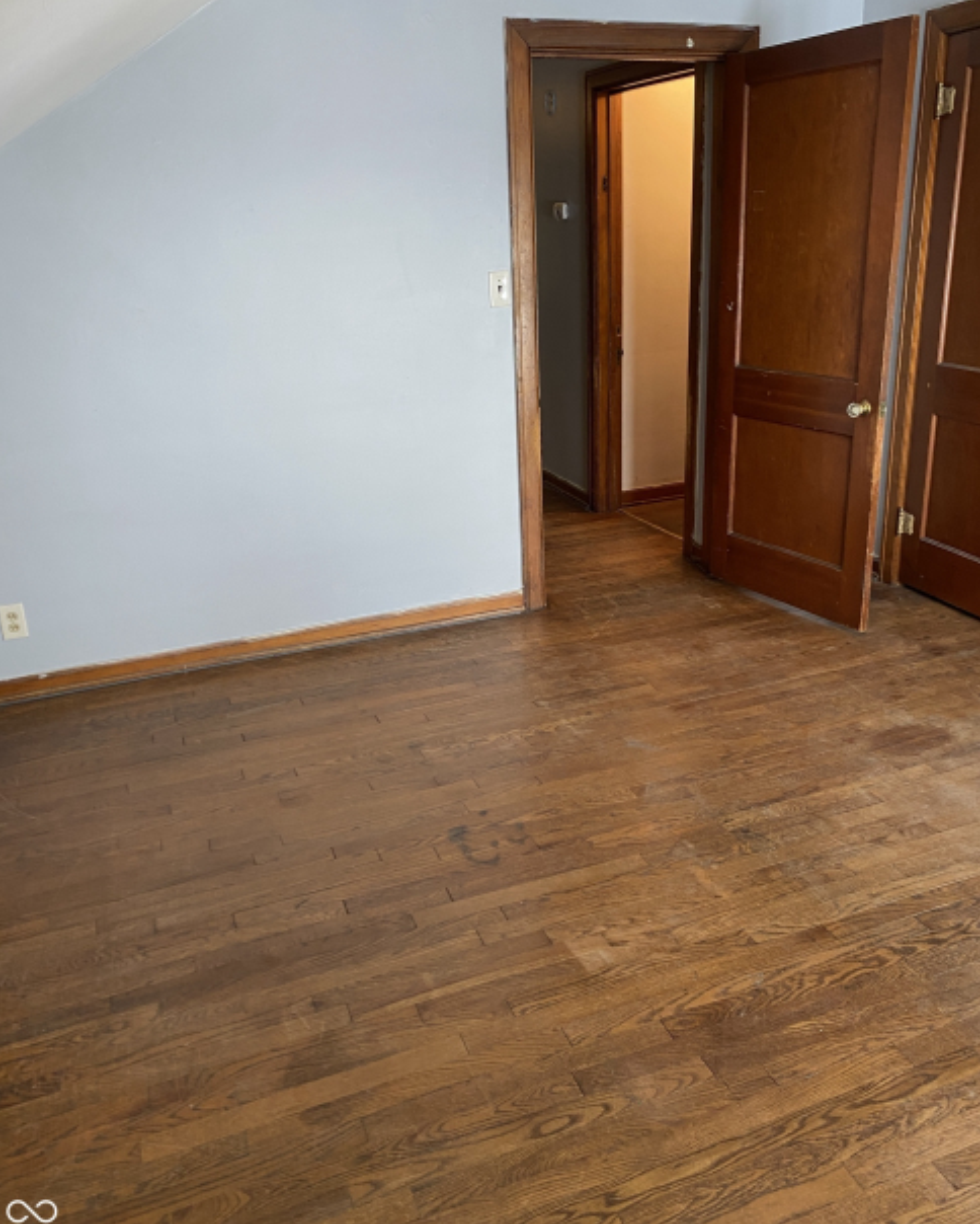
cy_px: 577
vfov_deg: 62.1
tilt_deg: -18.5
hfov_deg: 51.6
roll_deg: +2.6
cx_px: 486
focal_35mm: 28
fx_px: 1014
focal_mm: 4.25
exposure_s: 1/60
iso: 100
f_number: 1.8
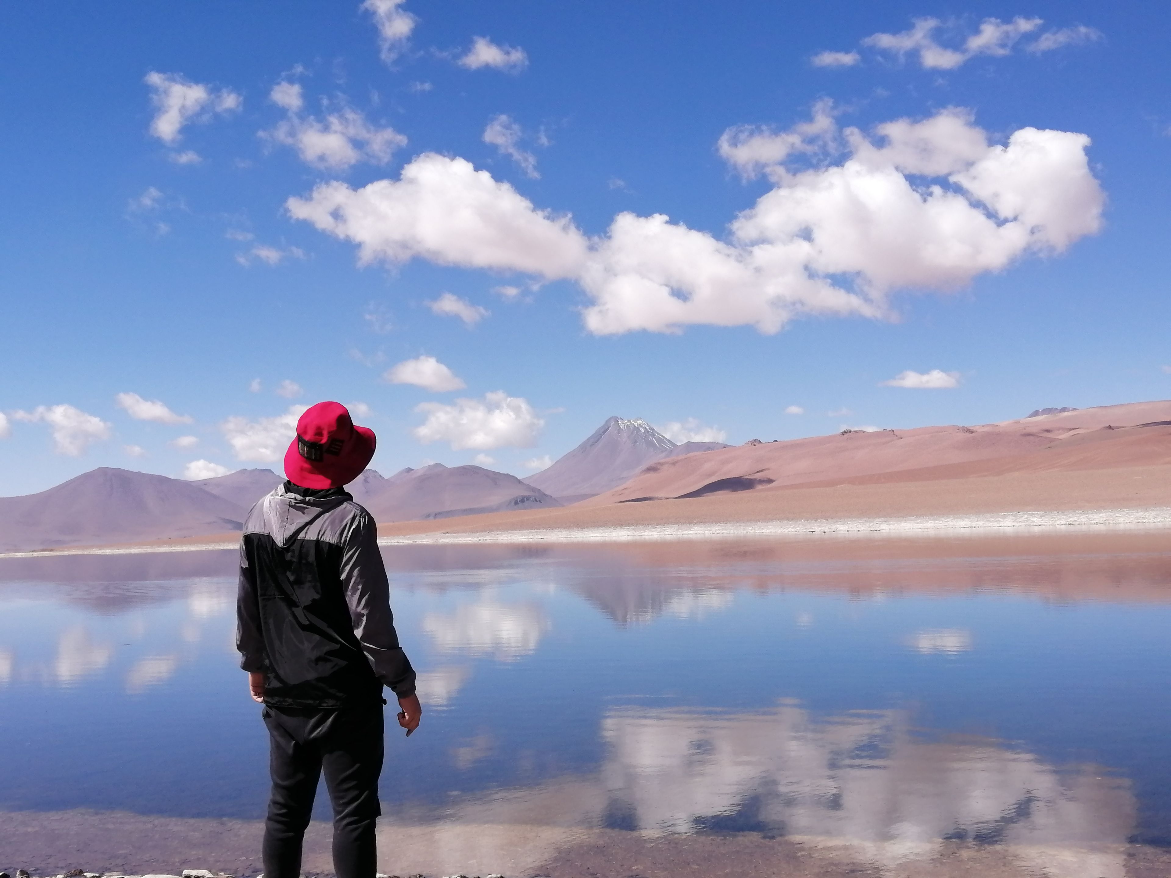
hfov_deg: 42.9
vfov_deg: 32.9
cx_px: 586
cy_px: 439
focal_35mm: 44
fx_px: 1488
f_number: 1.8
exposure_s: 1/1570
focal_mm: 3.62
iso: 50
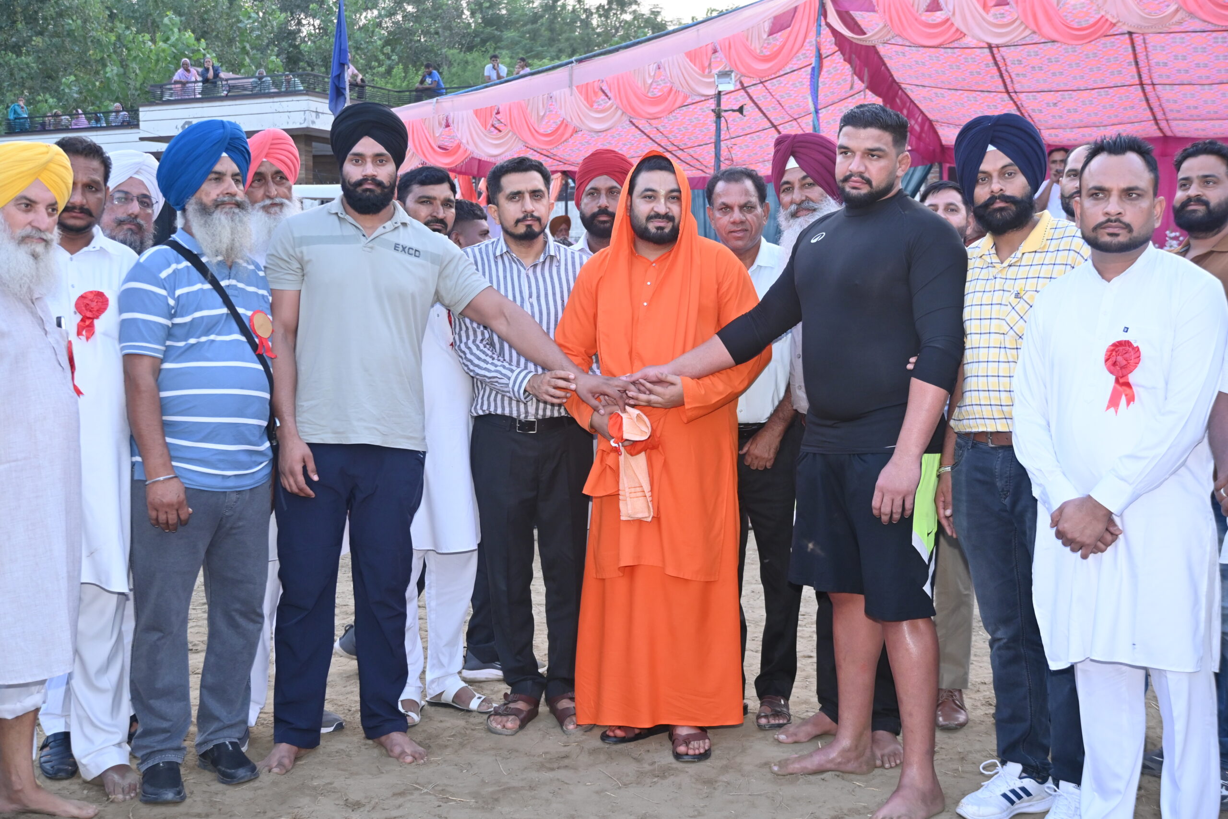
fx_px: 1509
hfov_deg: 44.3
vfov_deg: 30.4
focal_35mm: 44
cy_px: 410
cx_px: 614
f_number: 4
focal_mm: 29.5
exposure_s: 1/160
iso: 500
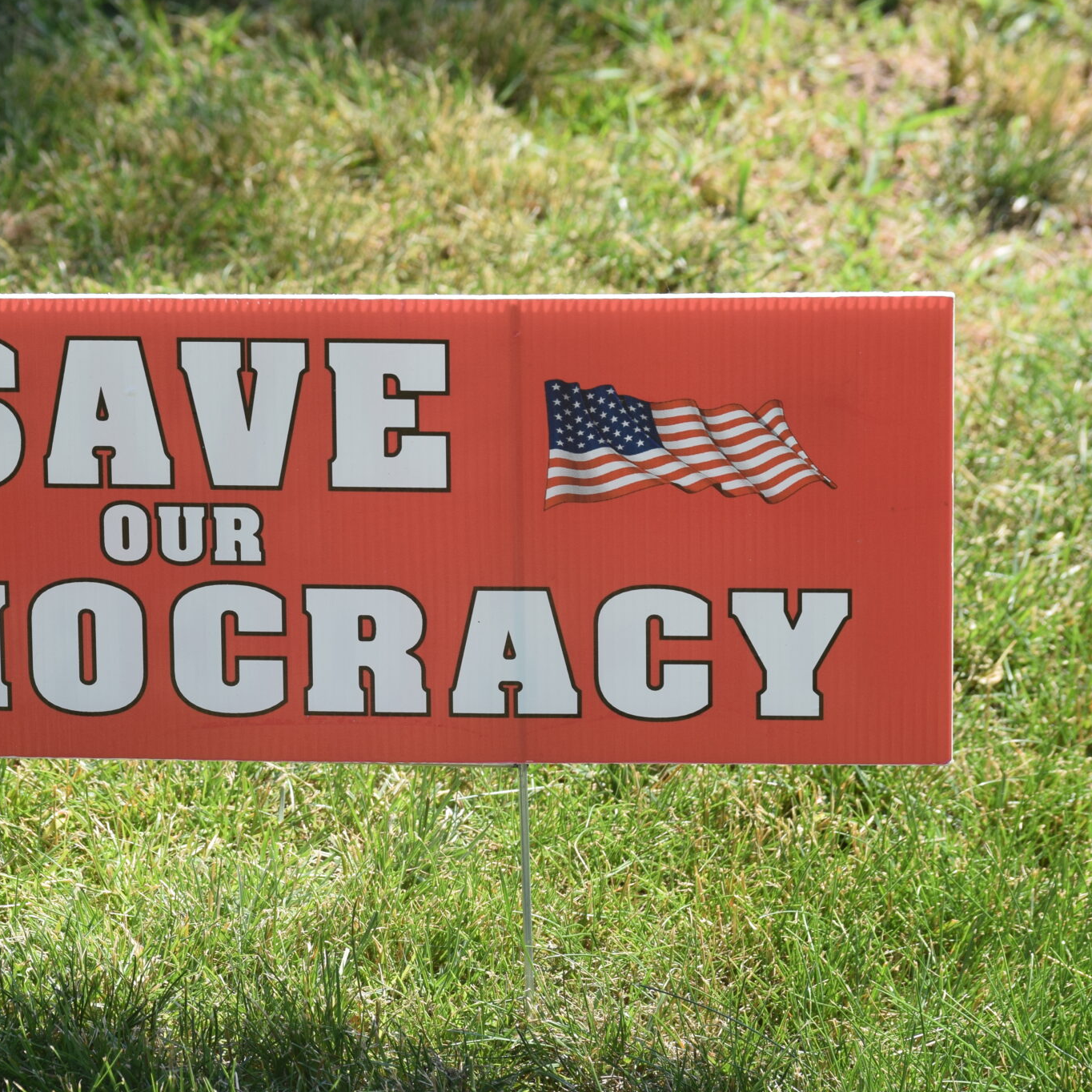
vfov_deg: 7.2
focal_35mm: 244
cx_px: 235
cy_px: 572
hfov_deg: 7.2
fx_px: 8708
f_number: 8
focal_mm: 102
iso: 220
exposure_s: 1/250
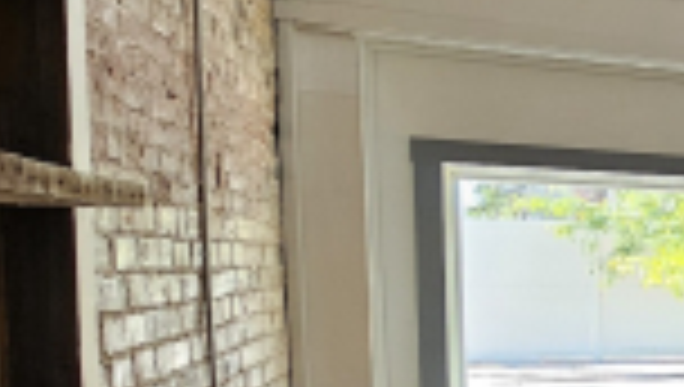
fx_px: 1126
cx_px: 1406
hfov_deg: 18.6
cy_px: 342
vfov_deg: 19.2
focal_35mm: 62
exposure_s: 1/60
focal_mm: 2.2
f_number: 2.2
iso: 100
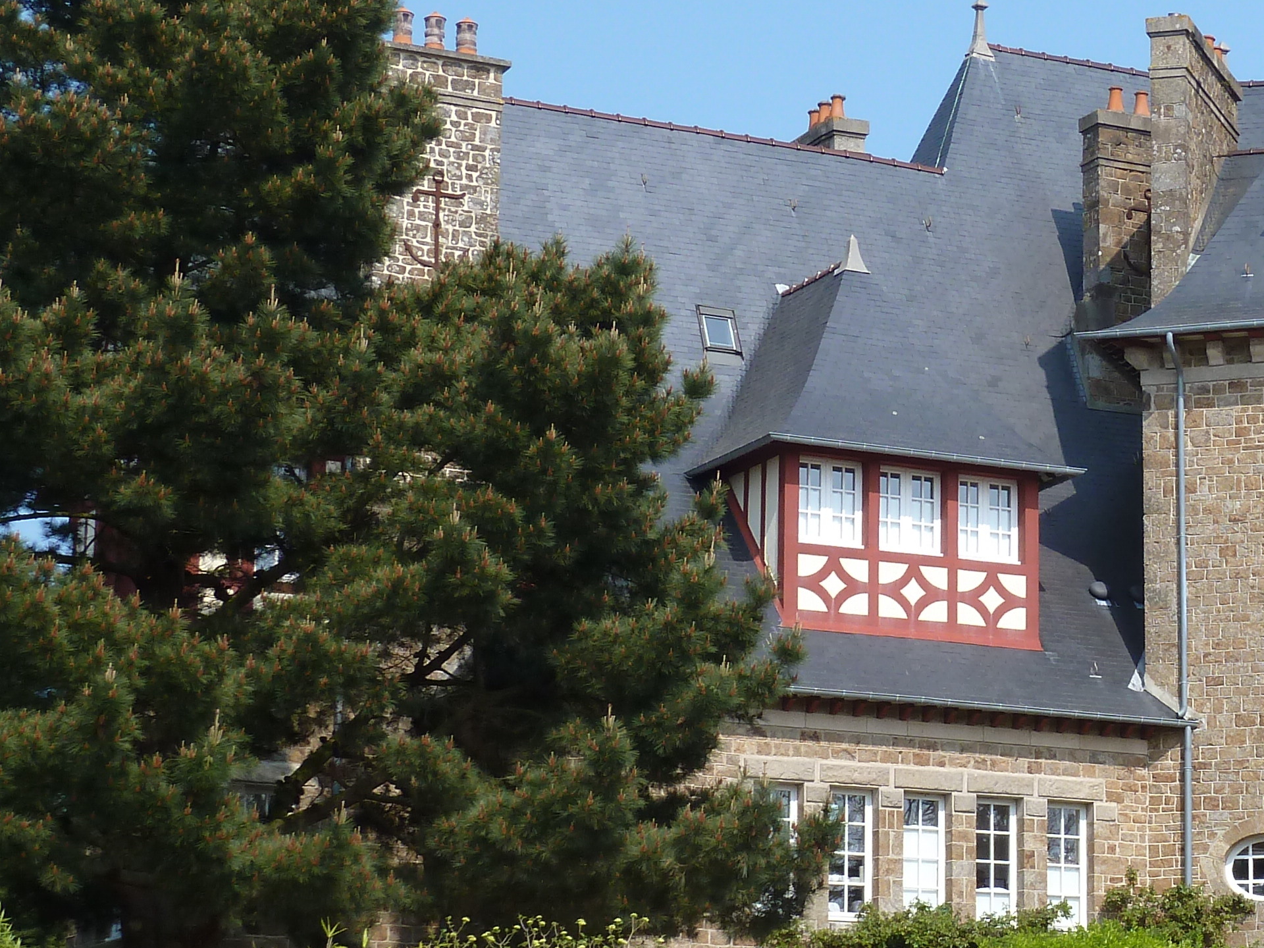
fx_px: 3651
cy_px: 580
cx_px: 1196
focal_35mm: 100
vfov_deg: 14.8
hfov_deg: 19.2
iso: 80
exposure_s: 1/400
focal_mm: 7.9
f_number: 4
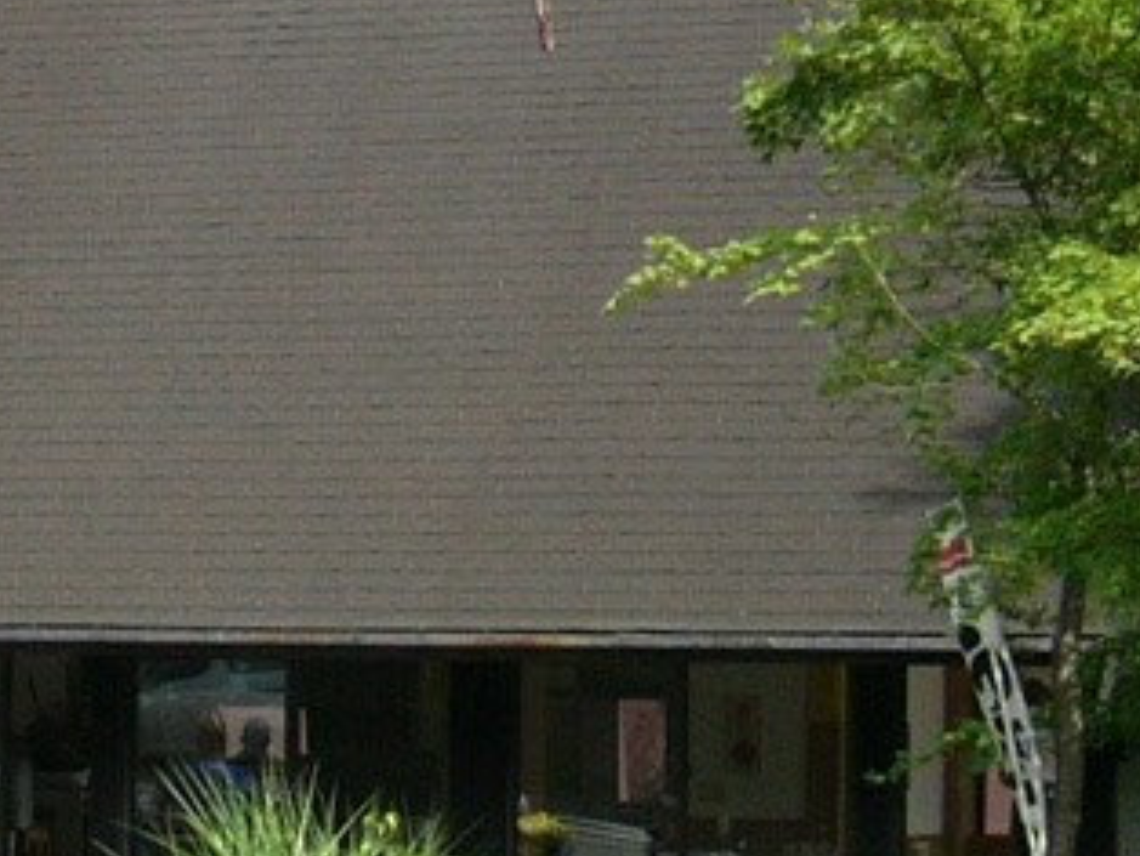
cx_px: -106
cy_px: 361
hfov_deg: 13.5
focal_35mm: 143
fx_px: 4711
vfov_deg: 10.4
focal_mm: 5.8
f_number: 8
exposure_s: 1/100
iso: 100
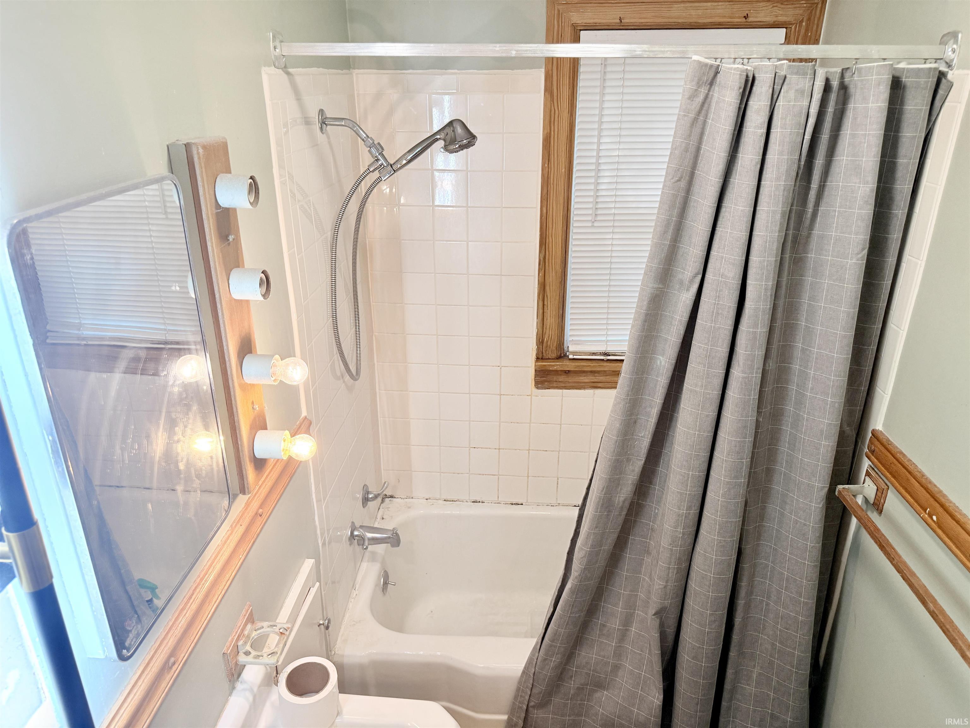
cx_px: 485
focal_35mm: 24
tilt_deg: -23.1
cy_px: 364
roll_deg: +0.4
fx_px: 673
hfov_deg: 71.6
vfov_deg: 56.8
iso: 200
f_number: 1.78
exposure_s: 1/120
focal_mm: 6.76
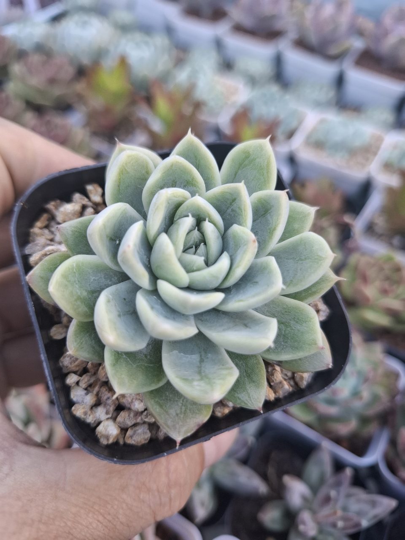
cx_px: 202
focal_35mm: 23
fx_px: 359
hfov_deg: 58.9
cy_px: 270
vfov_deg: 73.9
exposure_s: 1/100
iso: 100
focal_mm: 5.54
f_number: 1.8
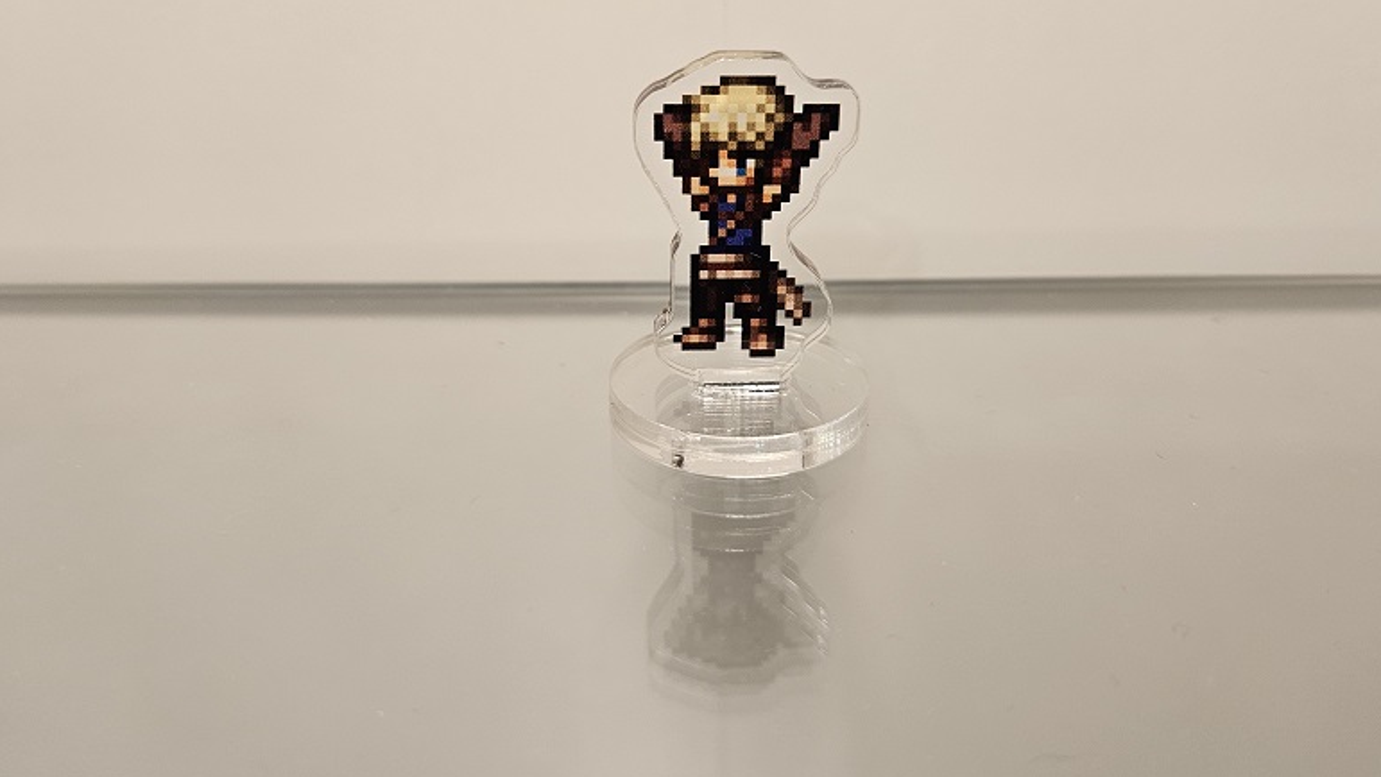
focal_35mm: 26
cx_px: 699
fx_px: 952
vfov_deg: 44.0
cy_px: 290
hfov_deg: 71.9
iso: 160
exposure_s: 1/100
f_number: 1.8
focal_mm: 5.4
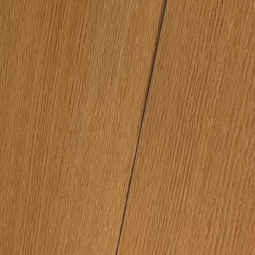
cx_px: -190
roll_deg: -3.1
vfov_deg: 9.6
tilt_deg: -35.0
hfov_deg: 9.2
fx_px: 1525
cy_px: 104
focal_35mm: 183
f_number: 1.78
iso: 320
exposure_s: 1/50
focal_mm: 6.76
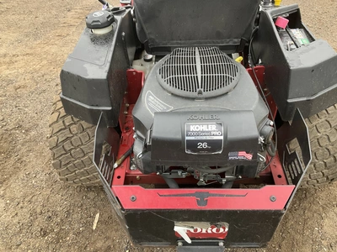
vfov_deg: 48.2
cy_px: 126
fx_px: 282
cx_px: 168
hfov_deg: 61.7
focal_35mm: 29
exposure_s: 1/122
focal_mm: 3
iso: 40
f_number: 1.8
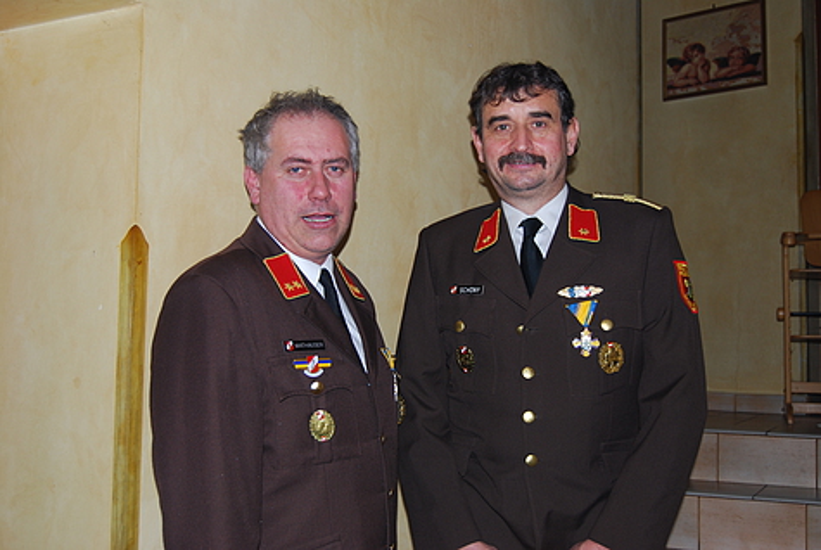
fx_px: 1028
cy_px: 275
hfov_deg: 43.6
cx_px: 410
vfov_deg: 29.9
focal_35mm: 45
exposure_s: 1/60
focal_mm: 30
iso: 200
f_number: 4.2
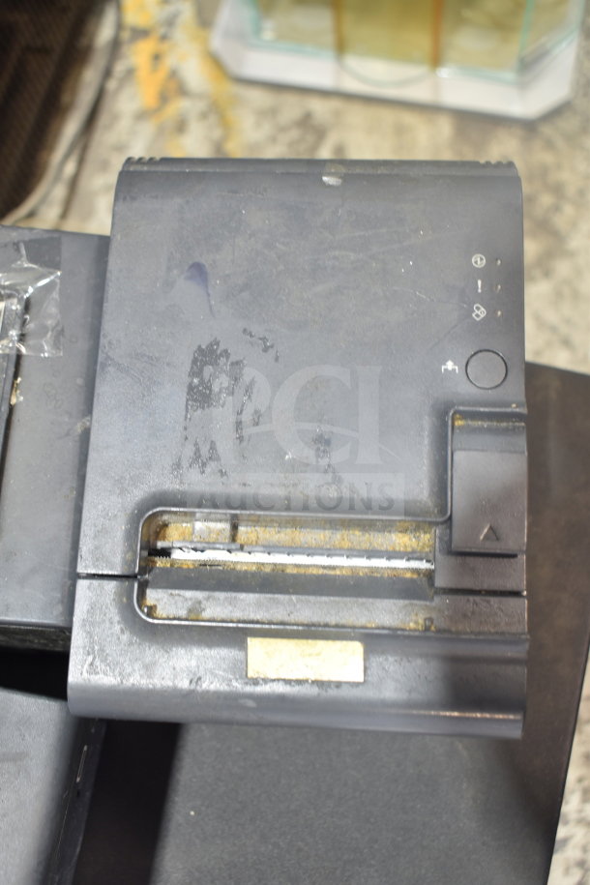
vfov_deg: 49.6
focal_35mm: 39
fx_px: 959
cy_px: 442
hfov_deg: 34.2
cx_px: 295
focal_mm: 26
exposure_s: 1/40
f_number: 4
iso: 400
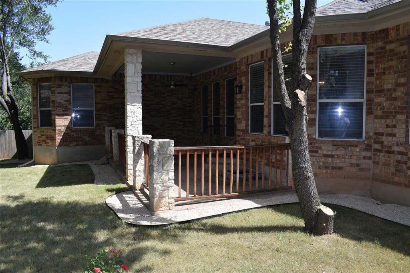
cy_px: 136
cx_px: 205
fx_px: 307
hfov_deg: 67.4
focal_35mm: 27
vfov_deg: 47.9
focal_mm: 18
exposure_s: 1/250
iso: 200
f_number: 8
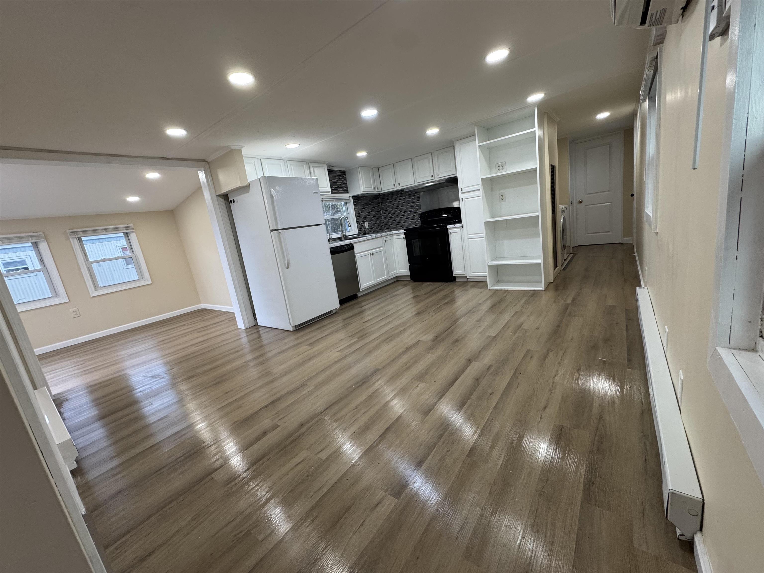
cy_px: 286
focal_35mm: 14
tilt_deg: -11.9
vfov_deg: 85.7
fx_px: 309
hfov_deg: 102.1
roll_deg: +8.6
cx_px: 382
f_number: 2.2
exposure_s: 1/120
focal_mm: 2.22
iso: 160
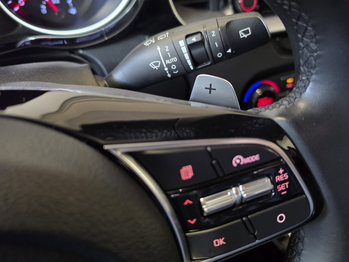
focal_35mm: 27
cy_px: 128
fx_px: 272
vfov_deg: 51.4
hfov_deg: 65.1
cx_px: 196
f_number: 1.4
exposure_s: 1/33.3
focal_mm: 6.5
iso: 1000
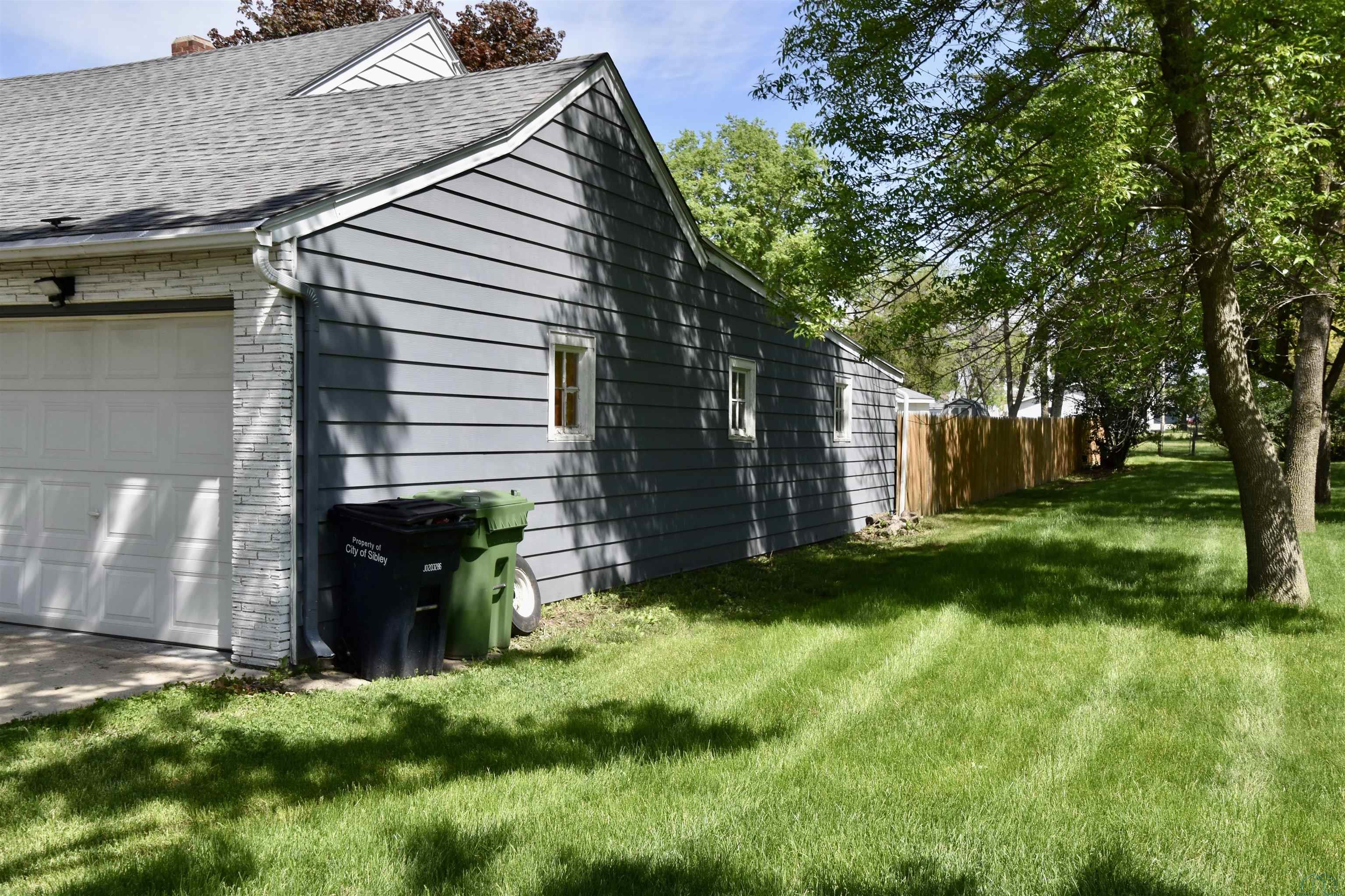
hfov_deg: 57.2
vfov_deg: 40.0
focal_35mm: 33
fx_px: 1233
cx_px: 672
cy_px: 448
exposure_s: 1/250
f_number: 8
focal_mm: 22
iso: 200
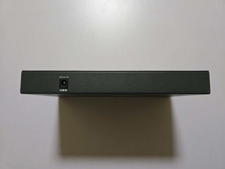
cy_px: 84
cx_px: 112
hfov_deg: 73.9
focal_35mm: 23
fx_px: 149
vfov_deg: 58.9
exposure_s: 1/100
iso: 500
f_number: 1.8
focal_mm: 5.4
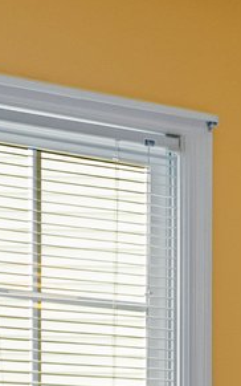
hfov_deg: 9.2
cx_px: 557
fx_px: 1355
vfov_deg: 15.2
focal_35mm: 129
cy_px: 541
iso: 400
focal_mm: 18
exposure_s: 1/1.25
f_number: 8
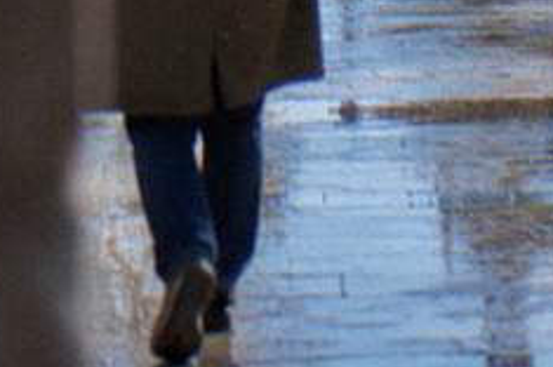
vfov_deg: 8.8
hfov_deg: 13.6
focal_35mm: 149
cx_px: 577
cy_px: -318
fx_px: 2286
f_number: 7.1
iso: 640
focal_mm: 35
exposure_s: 1/400
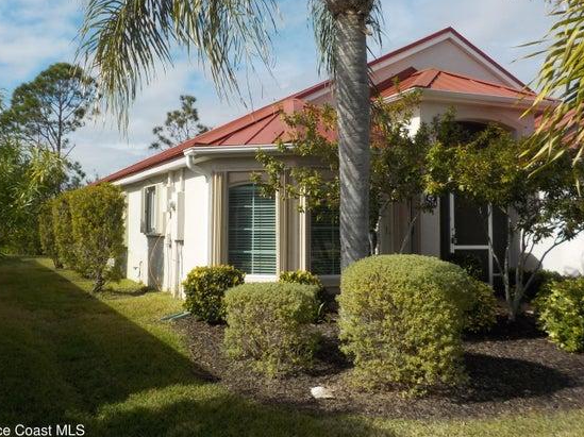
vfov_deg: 40.6
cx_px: 263
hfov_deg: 52.6
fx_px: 590
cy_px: 199
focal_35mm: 35
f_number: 3.3
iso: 125
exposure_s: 1/1250
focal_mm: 4.1
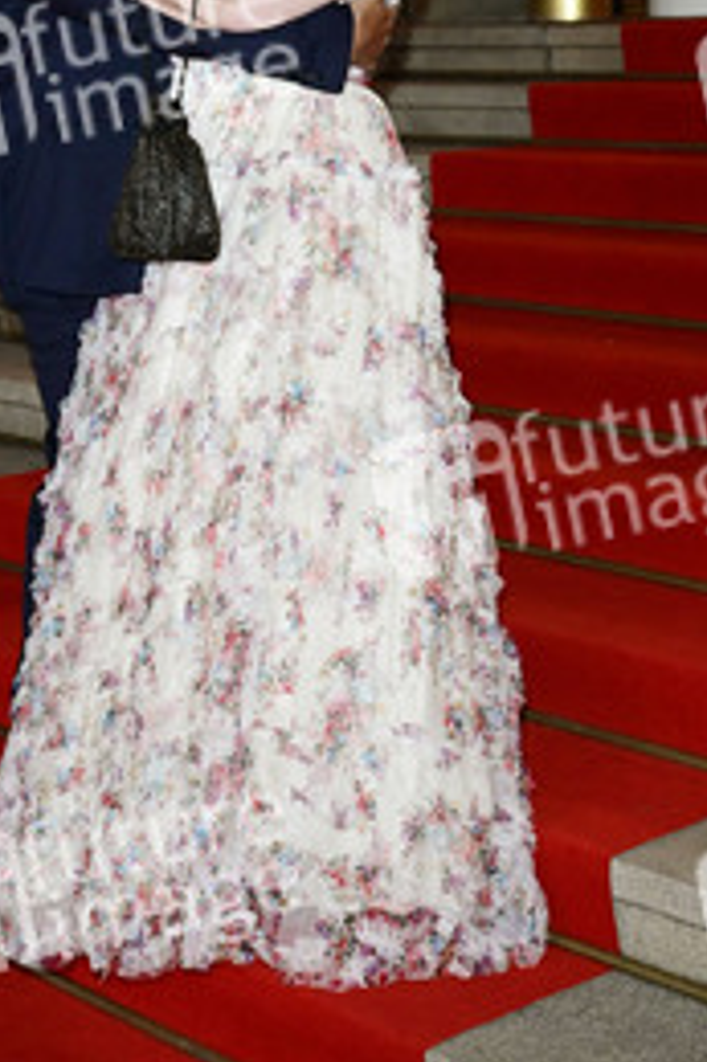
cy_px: 278
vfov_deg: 32.8
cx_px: 208
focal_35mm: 60
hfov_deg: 22.5
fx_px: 1770
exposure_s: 1/200
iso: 5000
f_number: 4.5
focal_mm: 39
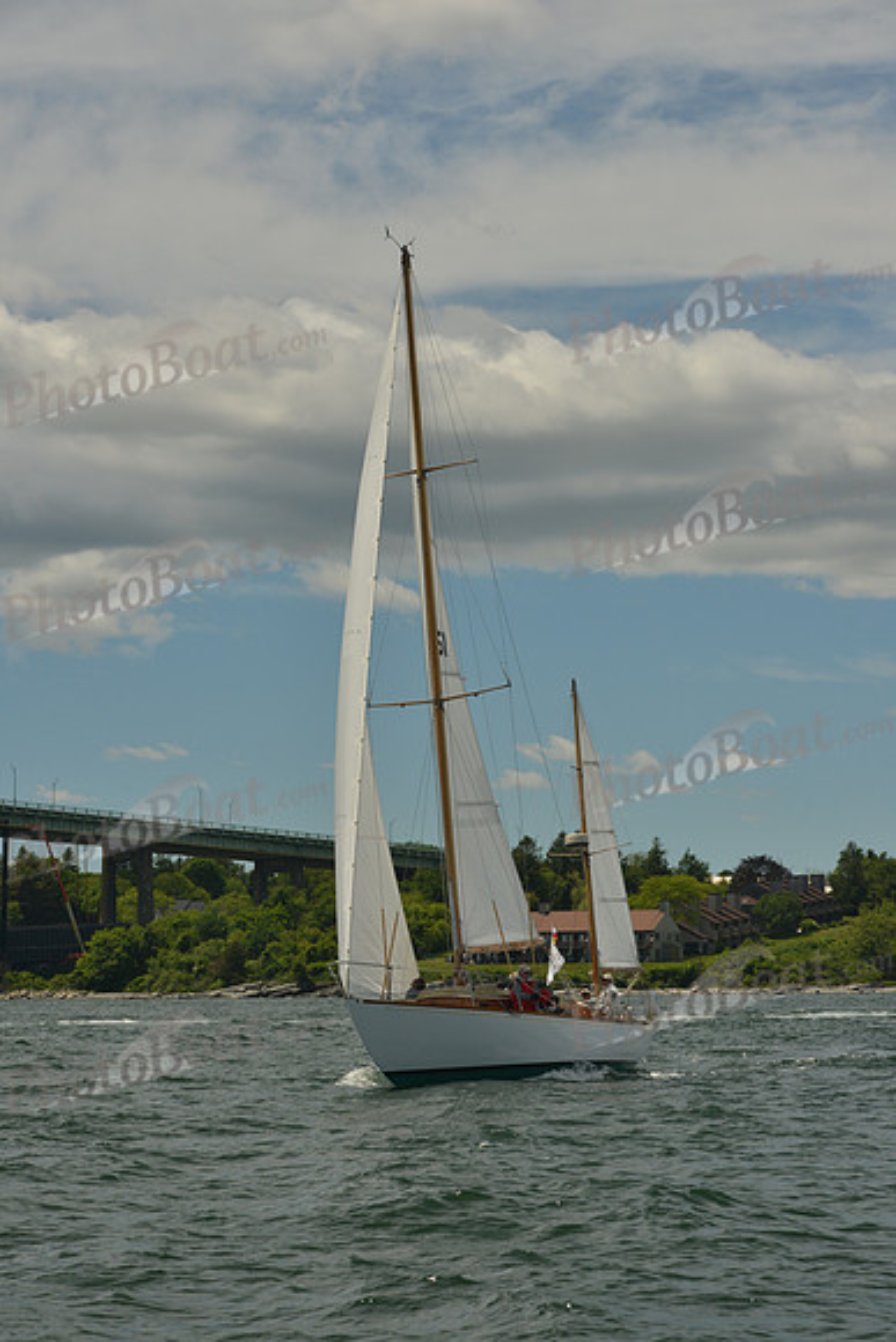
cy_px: 671
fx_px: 3358
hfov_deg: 15.2
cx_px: 448
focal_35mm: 90
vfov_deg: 22.6
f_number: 9
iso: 400
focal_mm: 90
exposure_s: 1/800
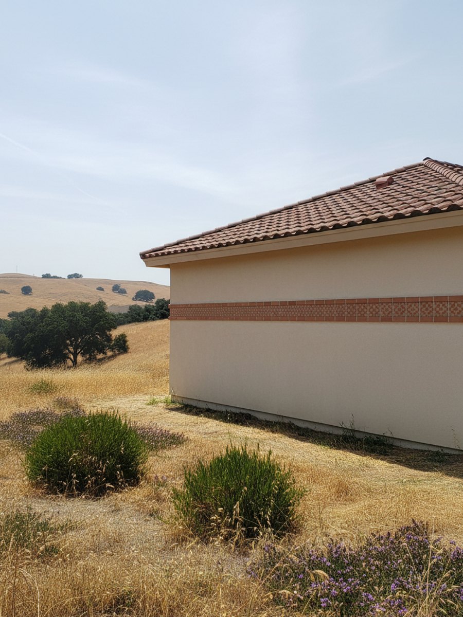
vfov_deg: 67.3
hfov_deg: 53.1
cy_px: 308
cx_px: 232
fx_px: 464
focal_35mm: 26
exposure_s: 1/496
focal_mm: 5.7
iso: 1274
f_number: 1.6
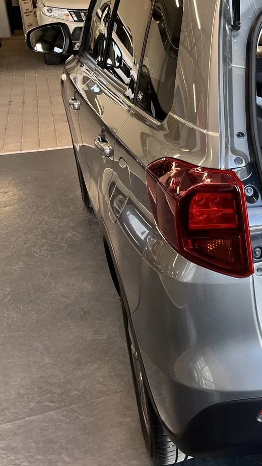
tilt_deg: -21.1
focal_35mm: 49
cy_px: 201
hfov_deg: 20.9
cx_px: 386
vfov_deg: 42.0
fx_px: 605
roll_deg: -0.6
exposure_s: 1/121
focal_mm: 5.1
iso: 50
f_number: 1.6
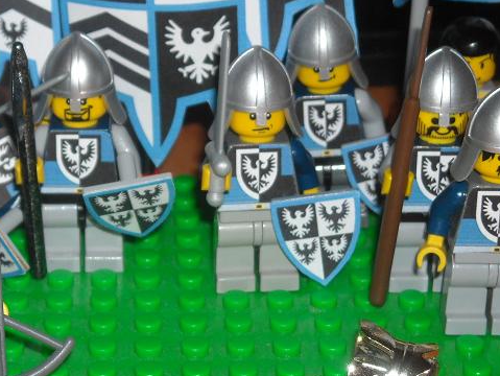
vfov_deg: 10.4
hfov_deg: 13.8
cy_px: 137
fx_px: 2067
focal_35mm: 143
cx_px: 178
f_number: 4.7
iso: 200
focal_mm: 17.1
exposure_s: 1/125
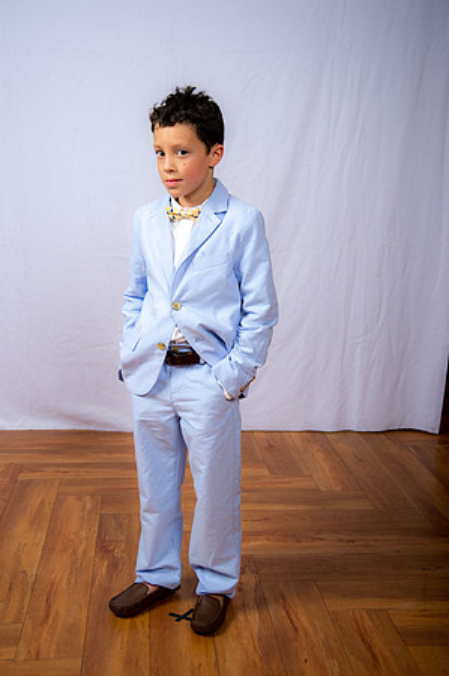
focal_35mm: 45
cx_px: 224
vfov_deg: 43.6
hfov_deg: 29.8
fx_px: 844
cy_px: 338
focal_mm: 45
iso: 250
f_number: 6.3
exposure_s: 1/160
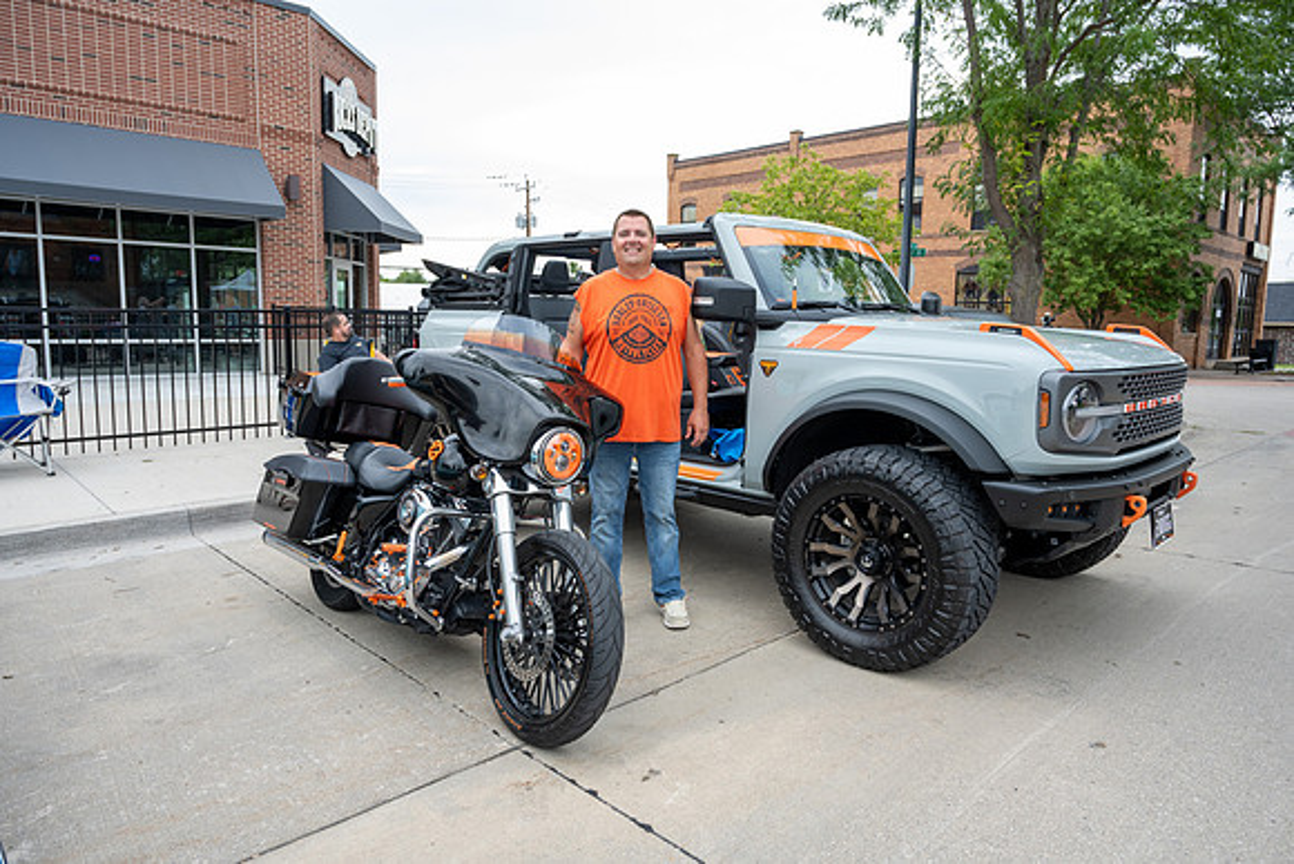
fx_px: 863
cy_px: 432
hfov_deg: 73.7
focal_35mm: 24
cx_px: 647
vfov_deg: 53.2
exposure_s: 1/200
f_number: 5.6
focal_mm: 24
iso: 320
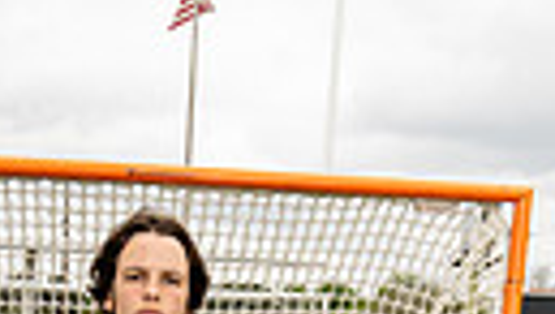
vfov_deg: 9.1
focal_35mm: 113
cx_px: 108
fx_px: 1665
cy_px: 882
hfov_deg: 18.7
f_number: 7.1
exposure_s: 1/250
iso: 250
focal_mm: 31
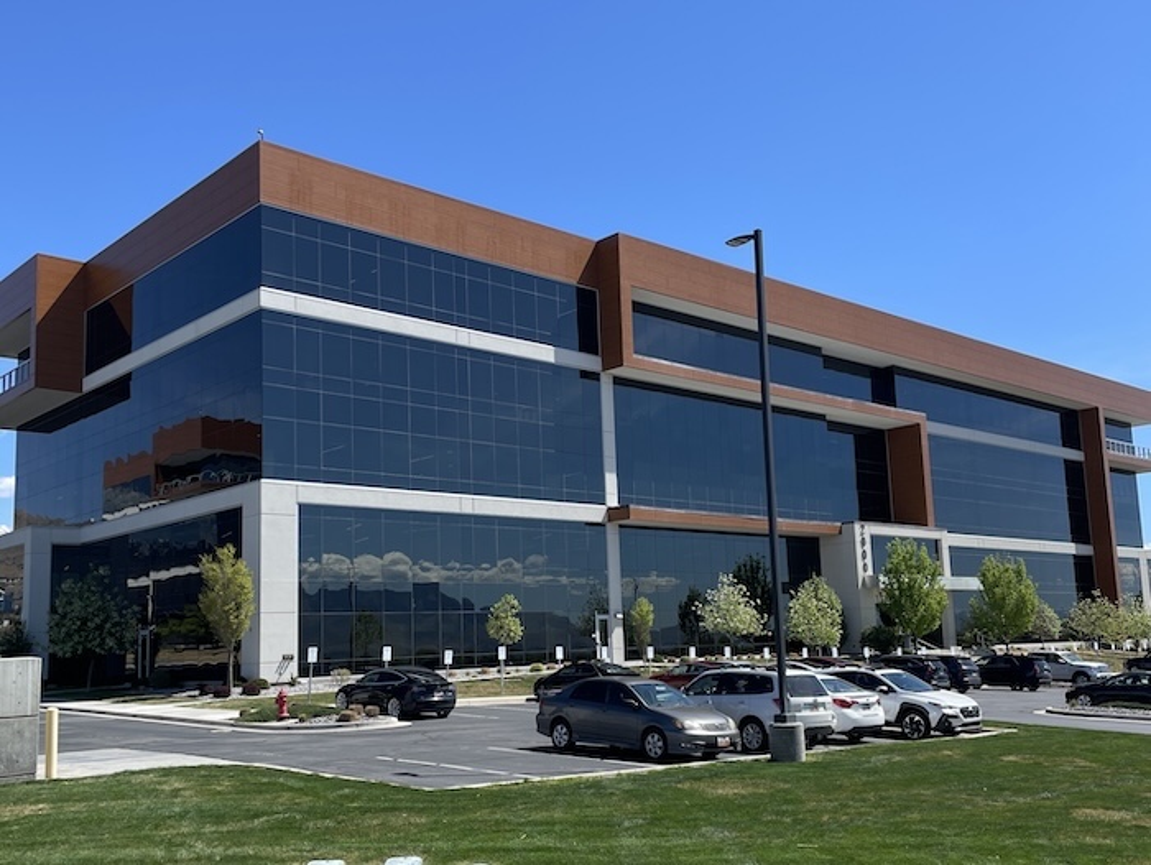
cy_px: 432
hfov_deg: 67.3
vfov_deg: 53.1
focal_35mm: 26
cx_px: 576
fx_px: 865
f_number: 1.6
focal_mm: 4.2
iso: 32
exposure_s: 1/2353
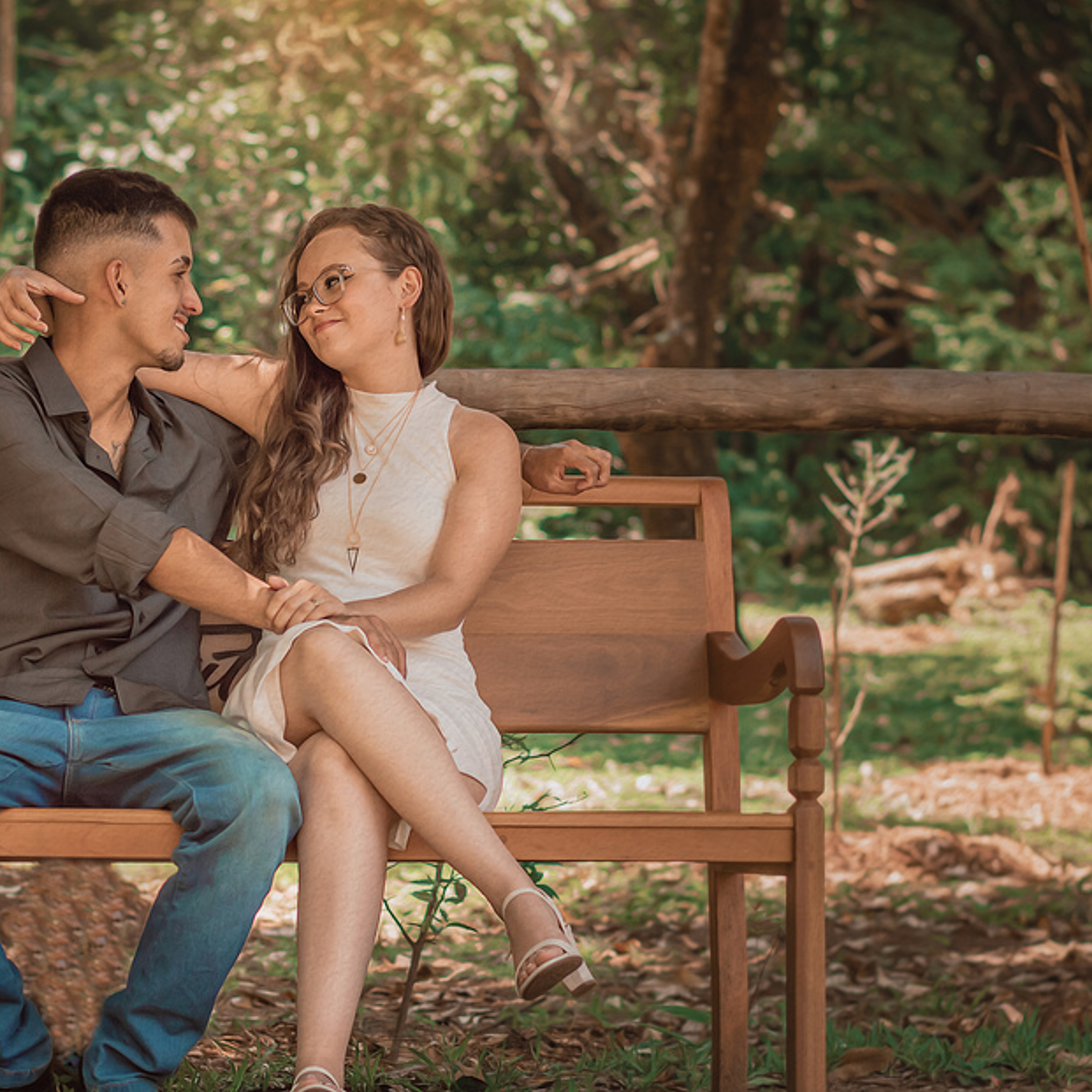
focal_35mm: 123
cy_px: 586
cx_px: 343
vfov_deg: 14.2
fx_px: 4390
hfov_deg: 14.2
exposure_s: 1/500
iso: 100
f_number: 2.8
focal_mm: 50
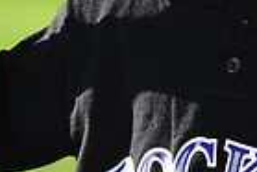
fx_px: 3873
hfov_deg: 3.8
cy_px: -89
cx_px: 222
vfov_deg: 2.5
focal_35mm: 542
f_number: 4.5
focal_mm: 130
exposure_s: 1/800
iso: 200
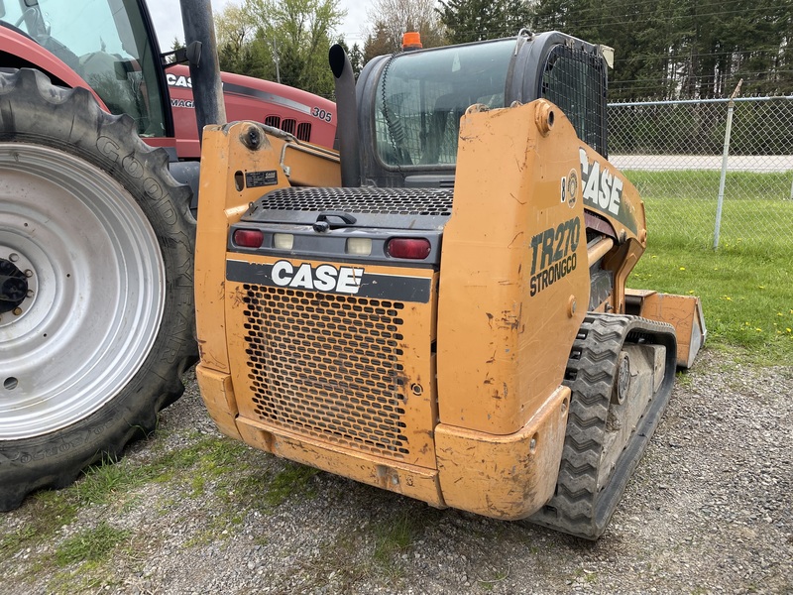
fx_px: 596
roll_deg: +0.2
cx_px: 396
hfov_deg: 67.3
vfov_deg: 53.1
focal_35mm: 26
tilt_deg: -12.0
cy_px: 298
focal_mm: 4.25
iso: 32
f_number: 1.8
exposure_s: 1/864
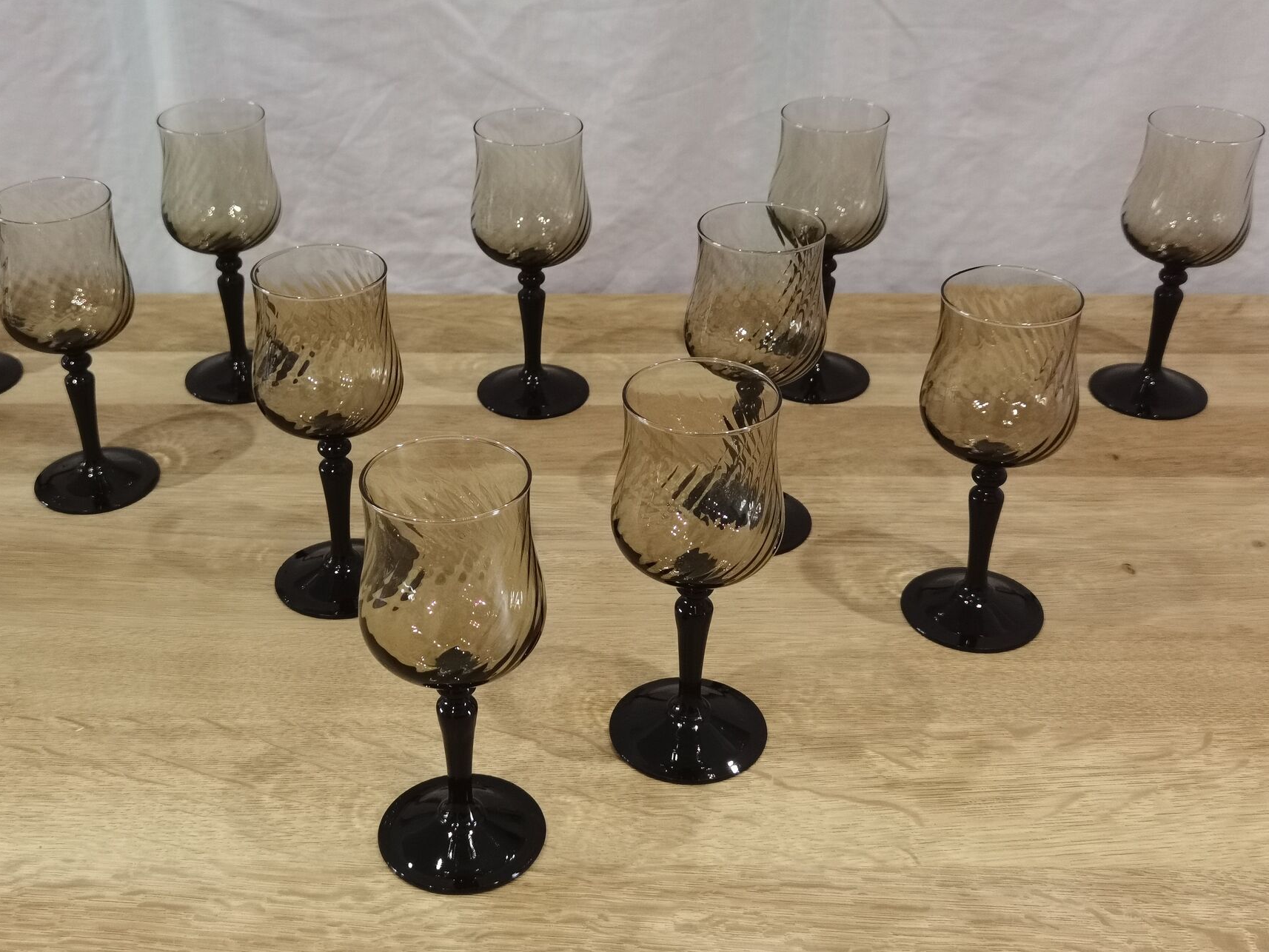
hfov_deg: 44.7
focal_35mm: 42
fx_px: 1540
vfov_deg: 34.3
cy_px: 434
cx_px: 559
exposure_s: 1/100
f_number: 1.9
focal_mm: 6.71
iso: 200
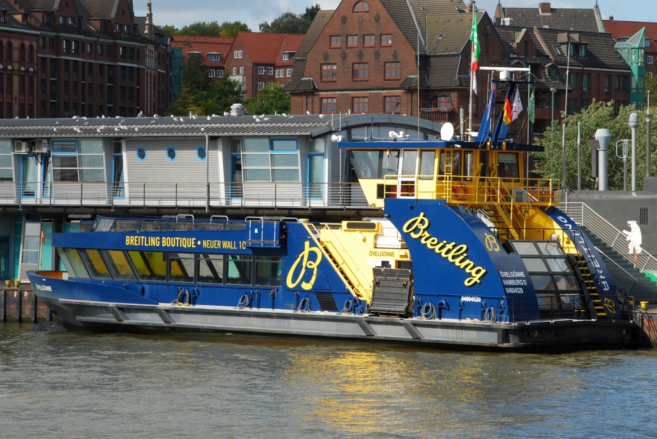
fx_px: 2603
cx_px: 328
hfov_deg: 14.4
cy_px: 220
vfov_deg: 9.7
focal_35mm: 142
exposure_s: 1/250
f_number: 10
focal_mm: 95
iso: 200
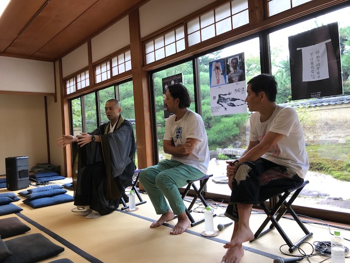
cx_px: 175
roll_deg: +2.8
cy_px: 132
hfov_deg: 63.4
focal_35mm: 28
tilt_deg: +1.3
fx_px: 283
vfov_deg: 49.7
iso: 25
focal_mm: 3.99
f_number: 1.8
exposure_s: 1/40
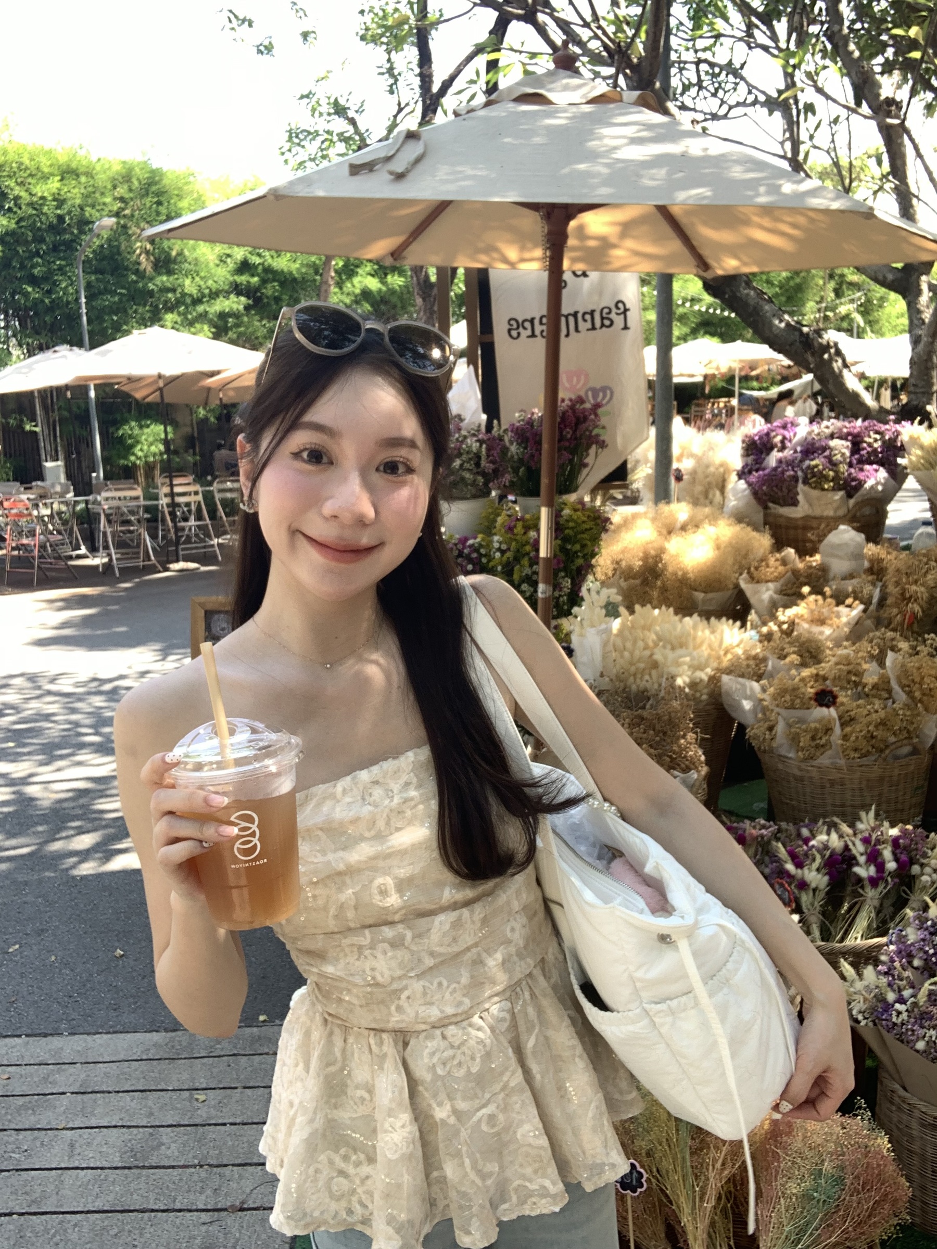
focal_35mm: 32
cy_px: 624
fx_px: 1155
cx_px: 468
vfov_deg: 56.8
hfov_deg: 44.2
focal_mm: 2.87
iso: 20
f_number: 2.2
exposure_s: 1/122
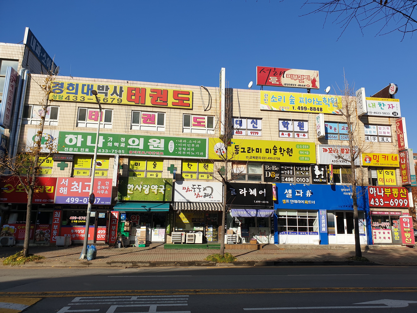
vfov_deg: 53.1
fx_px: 313
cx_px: 208
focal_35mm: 26
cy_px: 156
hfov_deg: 67.3
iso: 50
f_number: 2.4
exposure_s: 1/1838
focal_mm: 4.3
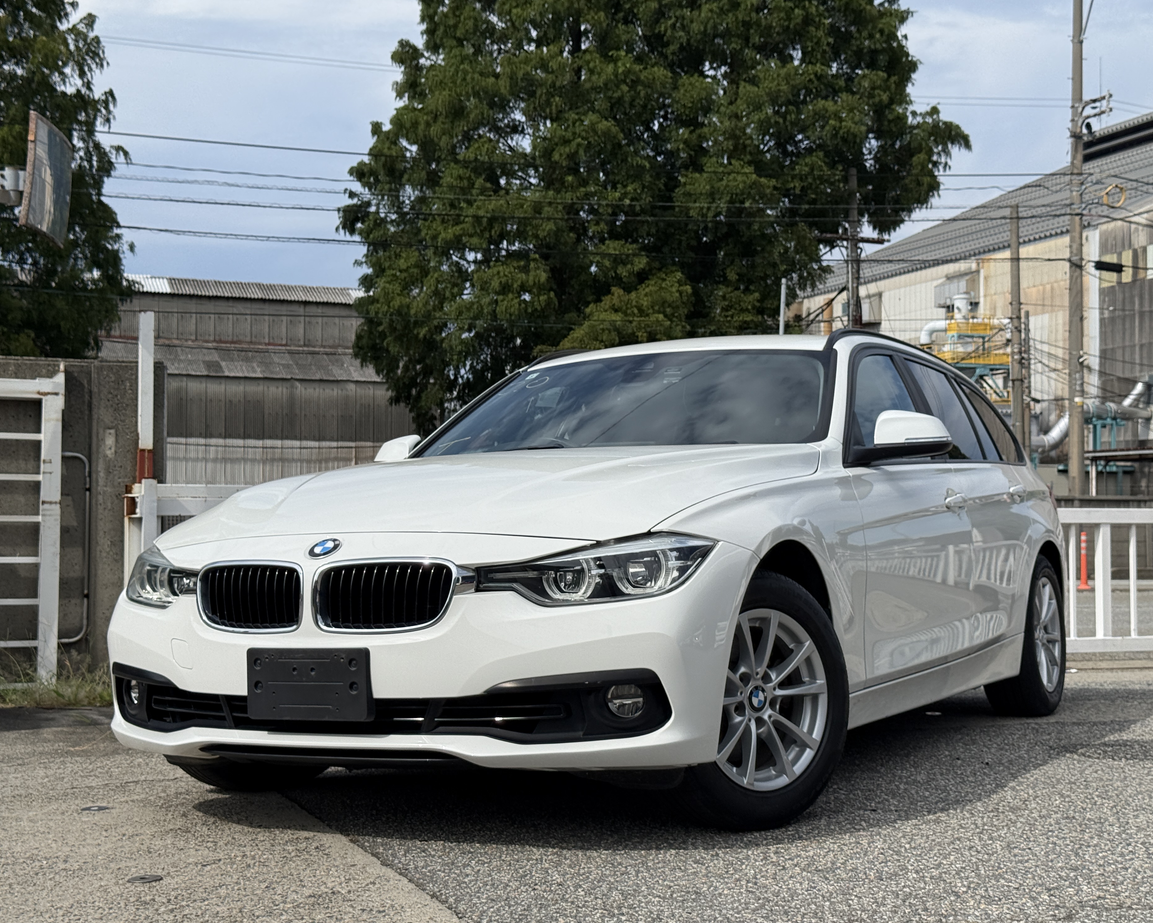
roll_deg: +0.0
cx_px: 586
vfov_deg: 29.7
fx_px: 1740
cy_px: 459
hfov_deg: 36.7
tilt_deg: +2.8
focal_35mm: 51
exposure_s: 1/11364
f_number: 1.78
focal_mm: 6.76
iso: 100
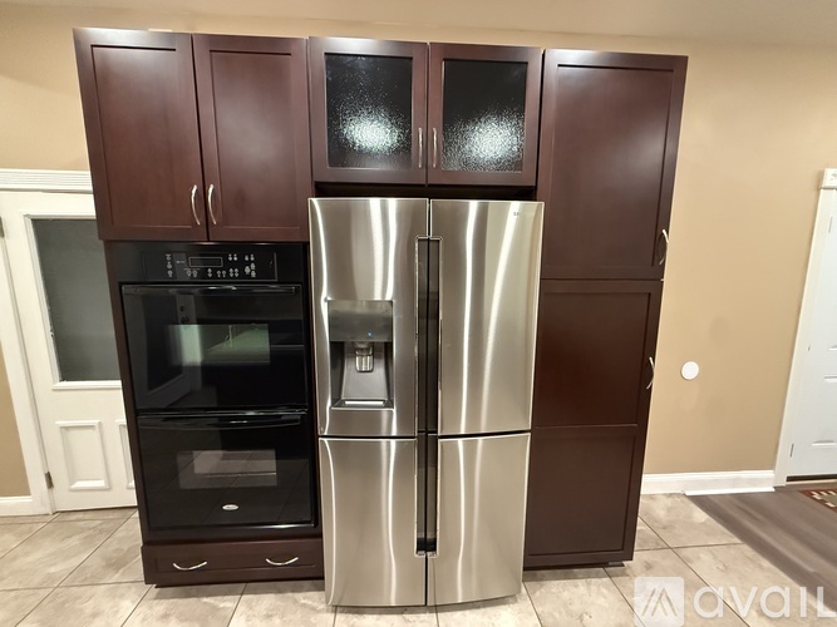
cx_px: 418
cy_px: 314
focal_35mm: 14
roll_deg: -0.7
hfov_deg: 102.1
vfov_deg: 85.7
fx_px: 338
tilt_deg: -7.8
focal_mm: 2.22
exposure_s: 1/60
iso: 1250
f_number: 2.2
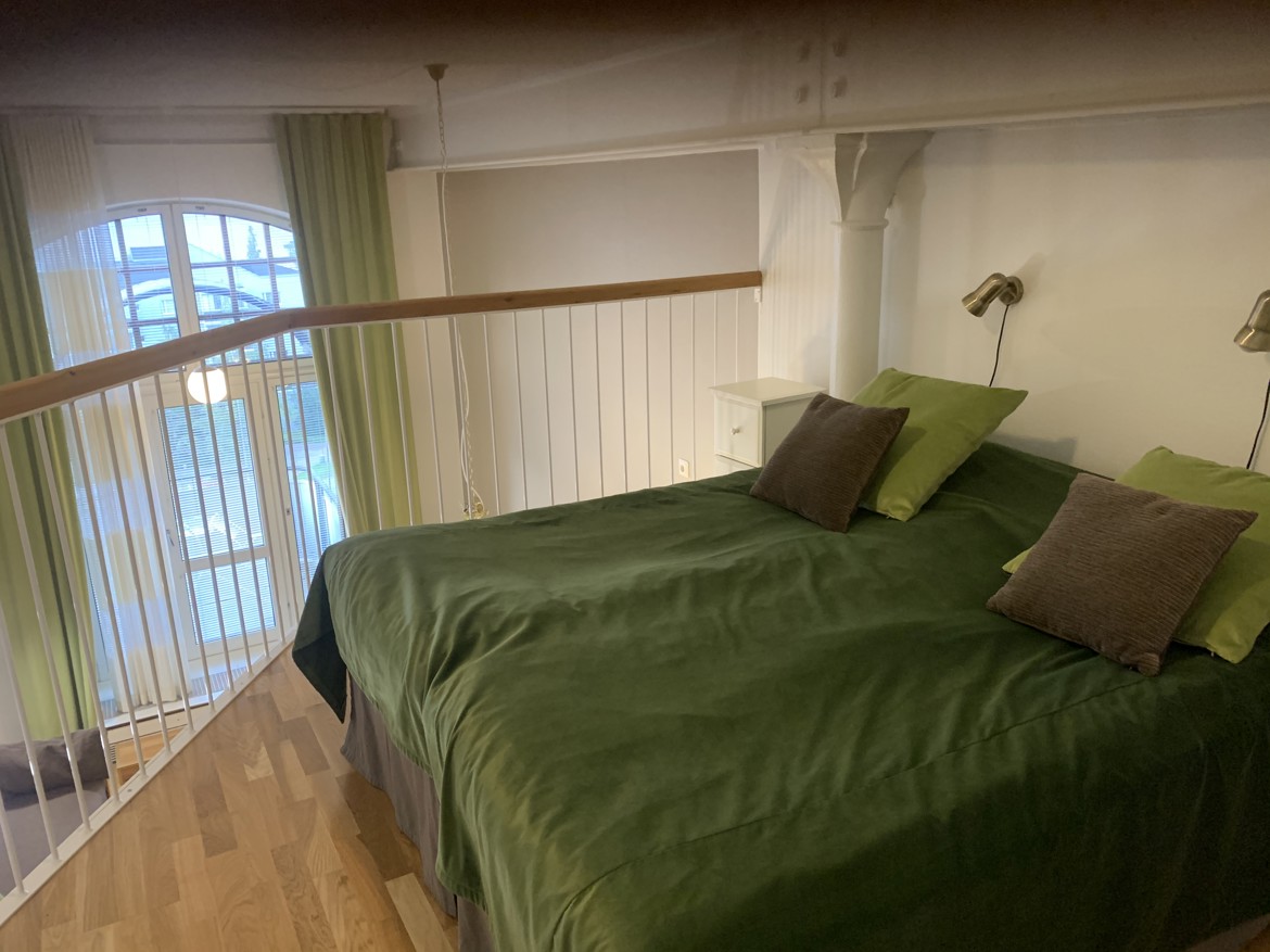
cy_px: 476
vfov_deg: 53.0
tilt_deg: -15.8
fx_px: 954
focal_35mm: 26
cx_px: 635
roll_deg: +2.4
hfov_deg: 67.3
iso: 250
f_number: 1.8
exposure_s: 1/33
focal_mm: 4.25
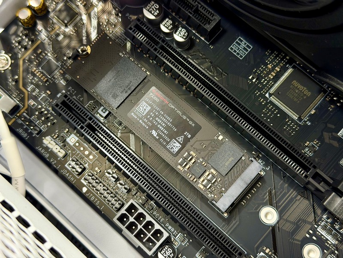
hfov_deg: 39.7
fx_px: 476
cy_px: 129
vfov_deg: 30.3
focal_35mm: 48
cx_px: 172
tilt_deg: -77.8
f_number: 1.78
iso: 160
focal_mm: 6.76
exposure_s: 1/50
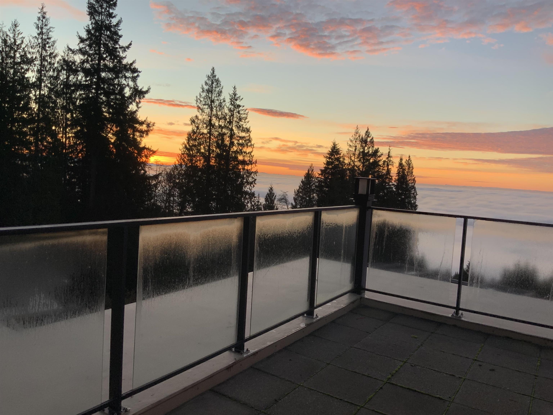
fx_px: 463
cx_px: 276
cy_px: 208
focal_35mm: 29
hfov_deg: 61.7
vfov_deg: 48.2
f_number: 1.8
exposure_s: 1/120
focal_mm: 3
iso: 25
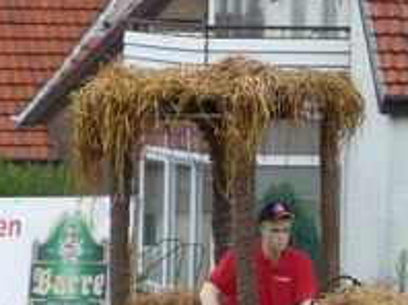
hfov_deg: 3.5
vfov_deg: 2.6
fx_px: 6722
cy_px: 350
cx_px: 146
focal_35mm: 571
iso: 100
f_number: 4.8
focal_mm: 24.1
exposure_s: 1/250
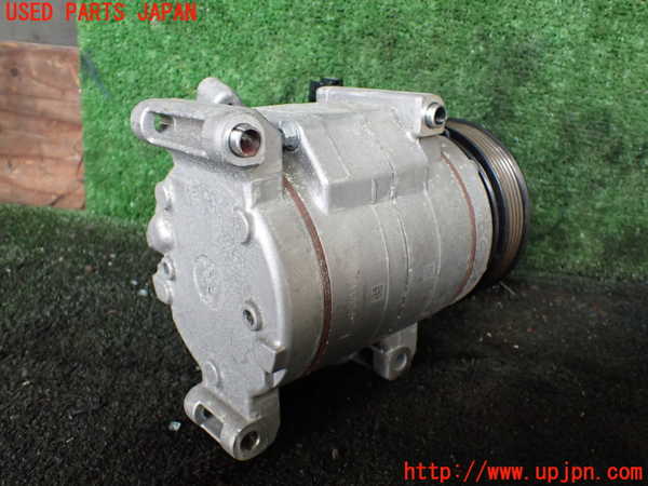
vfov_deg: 46.8
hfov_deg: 60.0
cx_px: 324
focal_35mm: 30
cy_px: 243
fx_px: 562
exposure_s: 1/125
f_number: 2.3
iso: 320
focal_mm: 5.4
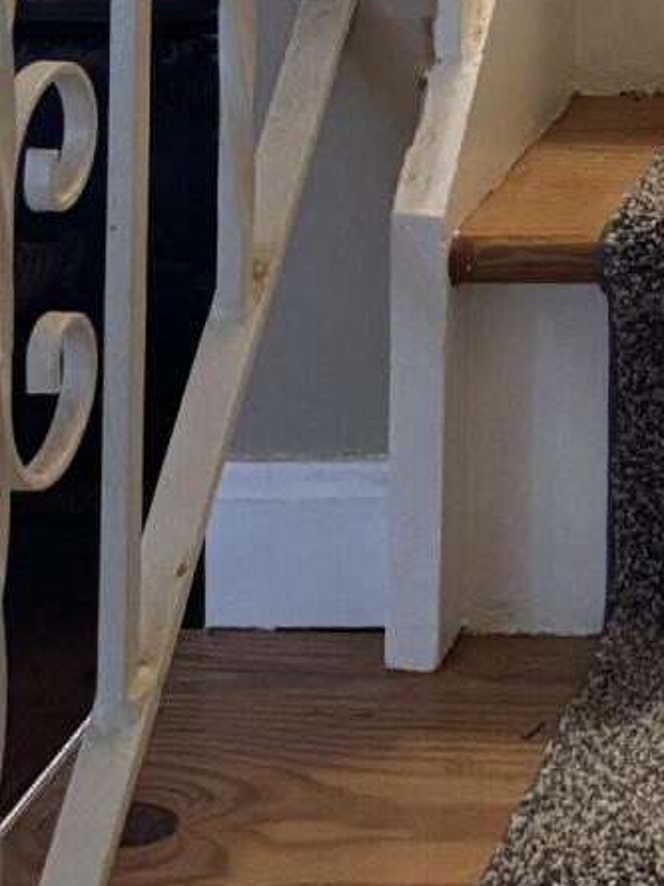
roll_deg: +0.3
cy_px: -812
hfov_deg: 12.6
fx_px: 2762
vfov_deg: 15.2
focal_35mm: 108
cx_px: 1174
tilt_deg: +1.9
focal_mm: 6.76
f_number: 1.78
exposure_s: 1/60
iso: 500
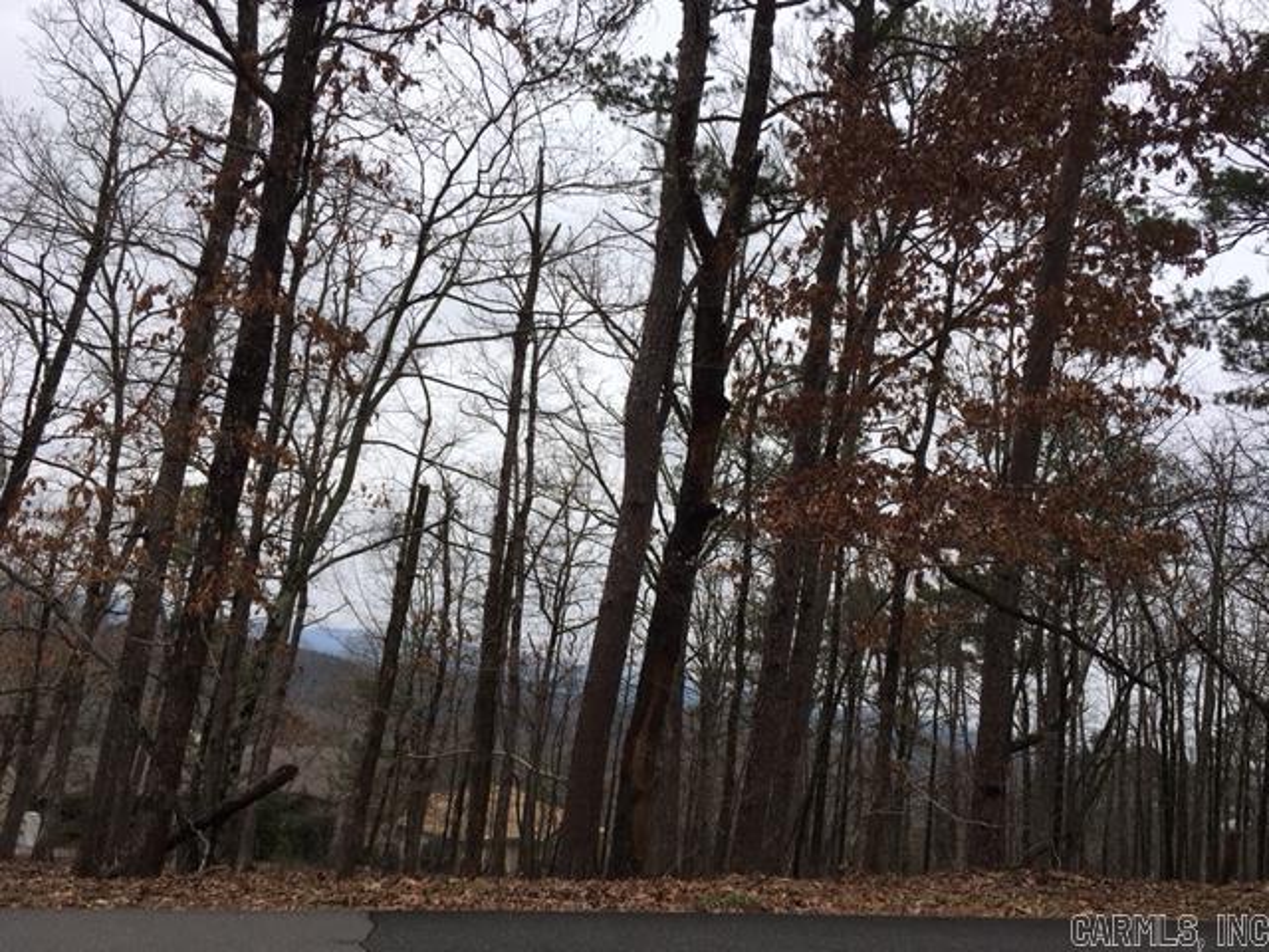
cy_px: 476
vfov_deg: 48.2
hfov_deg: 61.7
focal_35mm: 29
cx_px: 634
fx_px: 1063
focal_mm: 4.15
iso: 25
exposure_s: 1/1282
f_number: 2.2
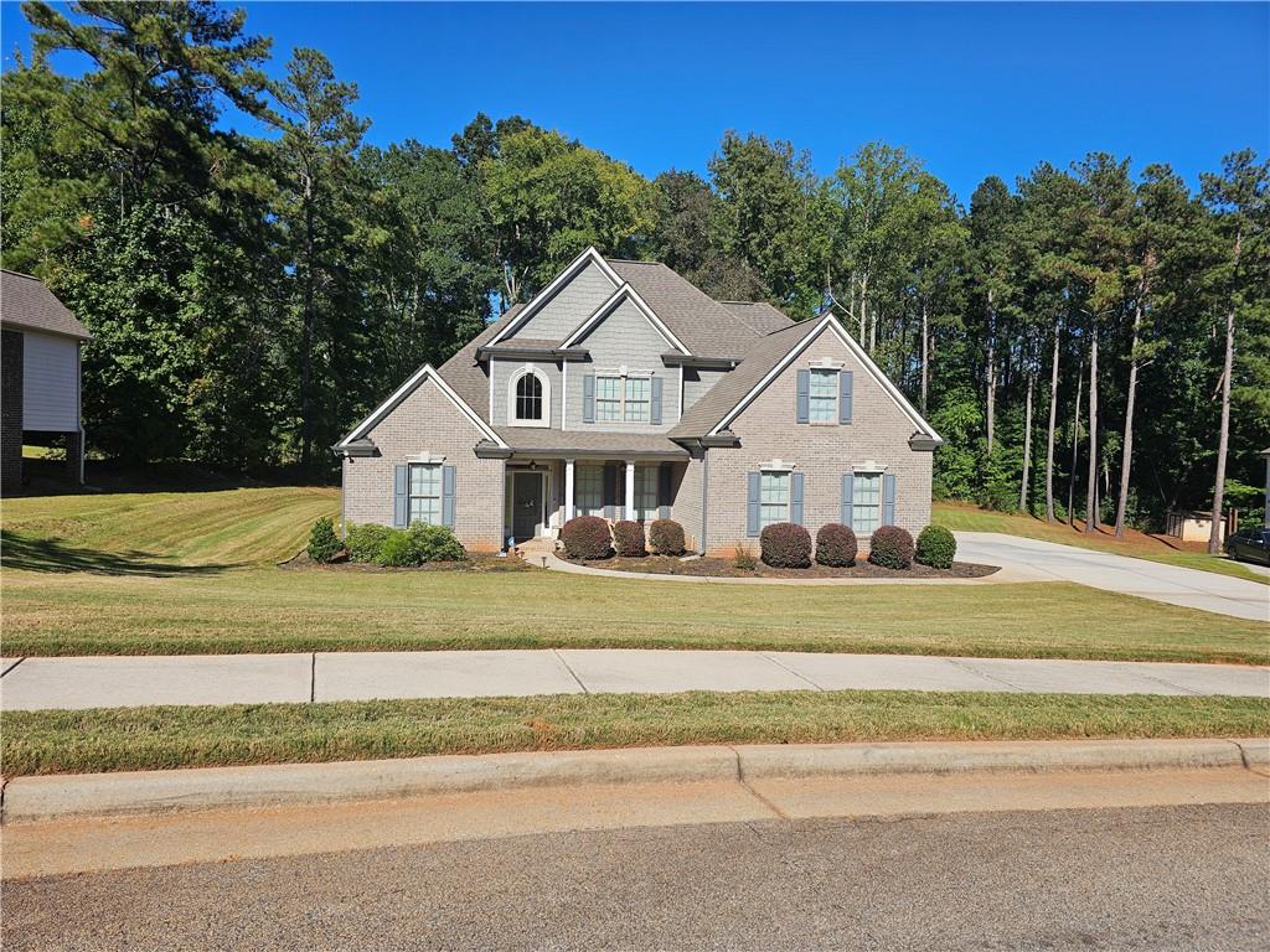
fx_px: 844
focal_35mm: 23
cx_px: 635
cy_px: 476
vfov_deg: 58.9
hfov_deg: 73.9
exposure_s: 1/984
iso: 10
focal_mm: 6.3
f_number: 1.7
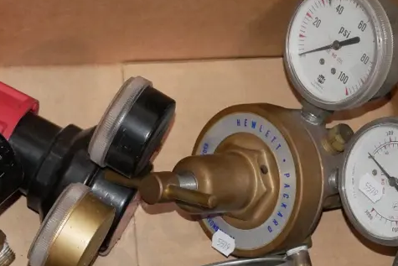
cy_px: 293
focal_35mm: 175
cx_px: 86
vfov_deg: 7.8
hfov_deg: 11.7
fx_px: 1935
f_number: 5.6
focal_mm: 39
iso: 3200
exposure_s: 1/125
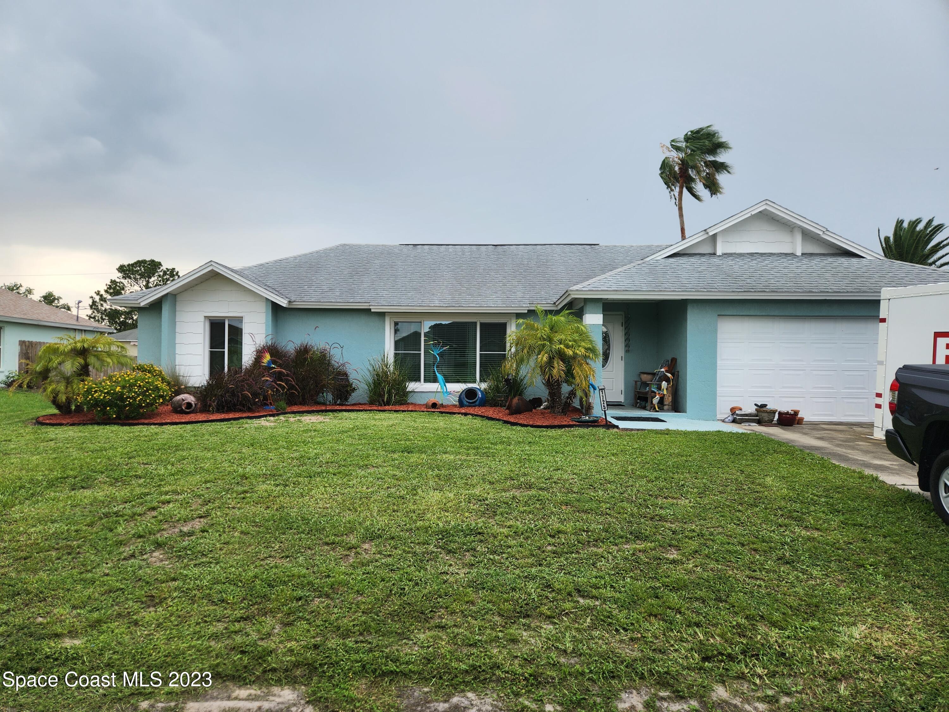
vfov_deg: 58.9
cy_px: 356
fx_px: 631
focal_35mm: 23
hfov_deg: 73.9
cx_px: 474
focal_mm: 5.4
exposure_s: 1/323
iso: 20
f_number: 1.8
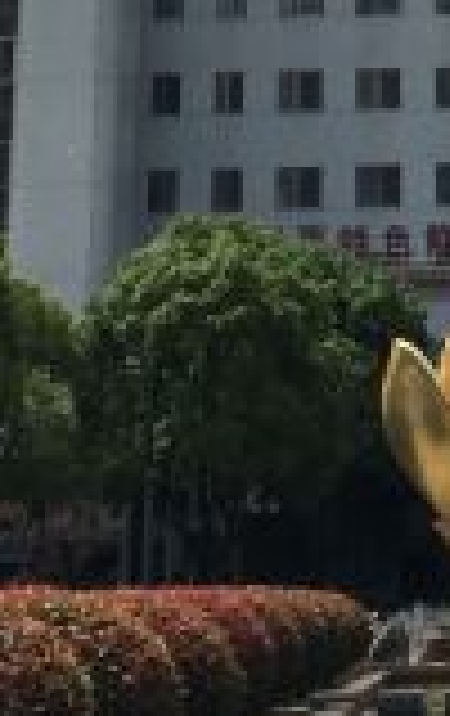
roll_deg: +1.8
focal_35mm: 135
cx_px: 529
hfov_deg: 9.6
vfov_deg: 14.4
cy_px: -374
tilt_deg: +22.1
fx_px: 2637
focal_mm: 4.15
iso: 32
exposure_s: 1/4405
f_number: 2.2
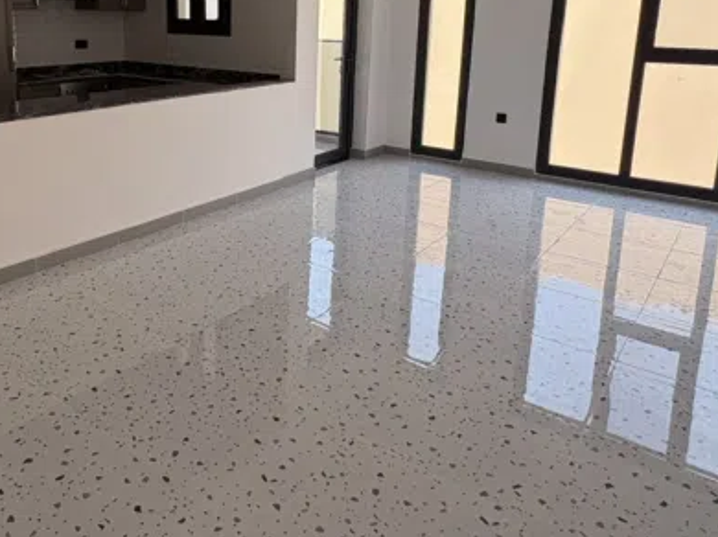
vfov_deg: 55.7
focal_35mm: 23
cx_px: 225
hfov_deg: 71.2
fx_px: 477
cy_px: 127
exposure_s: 1/99
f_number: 2.2
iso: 200
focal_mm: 2.22
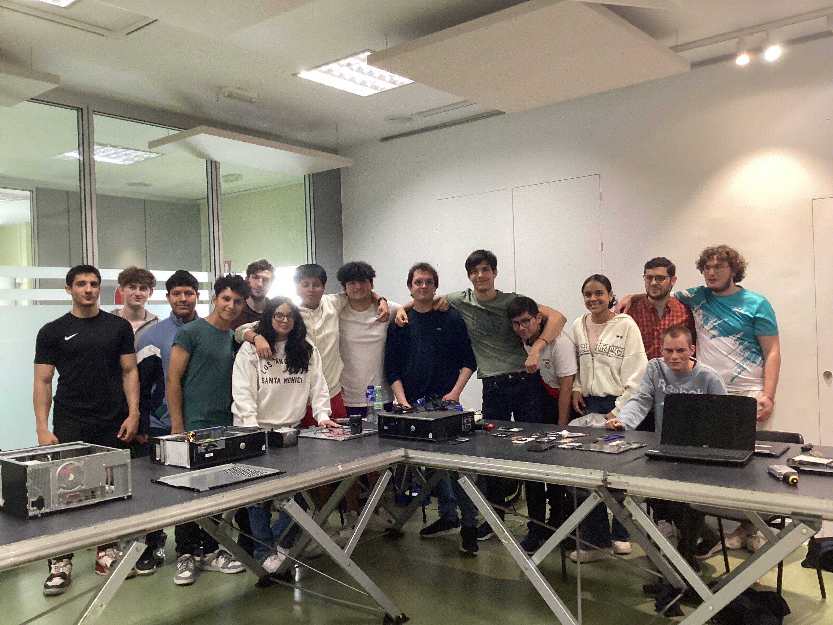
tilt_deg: -1.5
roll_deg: +1.5
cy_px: 312
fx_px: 746
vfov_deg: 45.4
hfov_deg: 58.4
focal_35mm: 31
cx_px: 416
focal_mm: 3.3
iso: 160
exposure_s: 1/50
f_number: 2.4
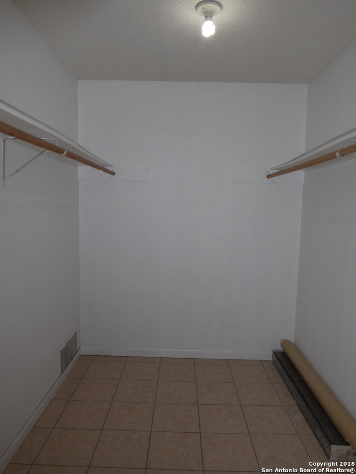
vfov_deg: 71.6
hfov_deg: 56.8
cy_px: 237
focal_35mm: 24
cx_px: 178
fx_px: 329
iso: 200
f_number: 5.6
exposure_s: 1/60
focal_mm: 4.3
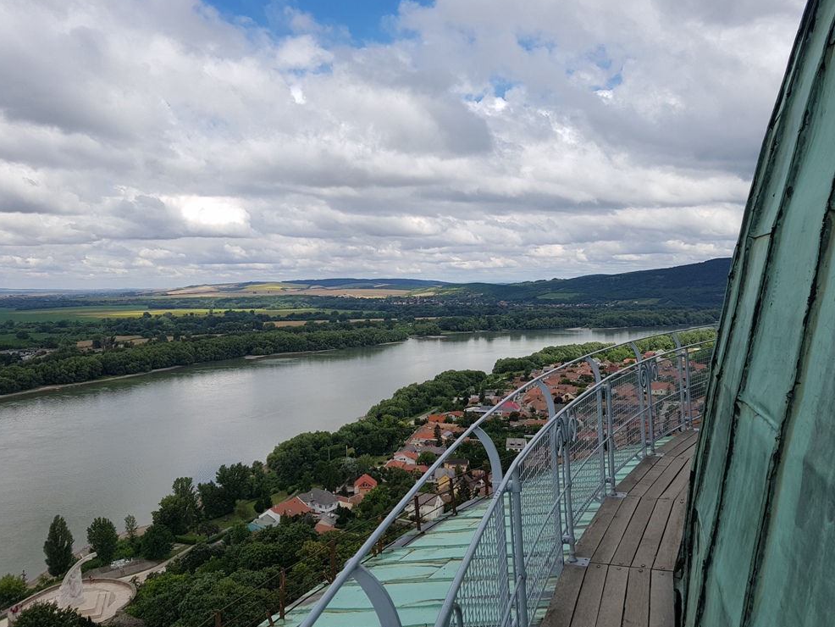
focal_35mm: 27
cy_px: 314
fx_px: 651
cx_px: 429
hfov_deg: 65.3
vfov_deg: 51.4
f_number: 1.7
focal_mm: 4.2
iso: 50
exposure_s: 1/2944
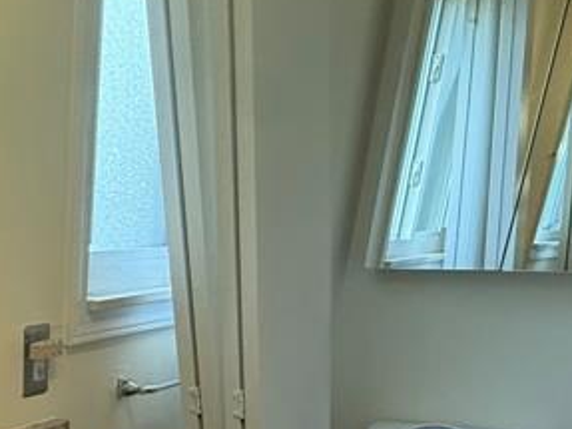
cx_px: -38
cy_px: 643
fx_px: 826
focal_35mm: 50
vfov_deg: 23.4
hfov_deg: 33.8
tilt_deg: -27.4
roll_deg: +2.3
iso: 320
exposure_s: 1/120
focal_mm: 2.22
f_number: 2.2
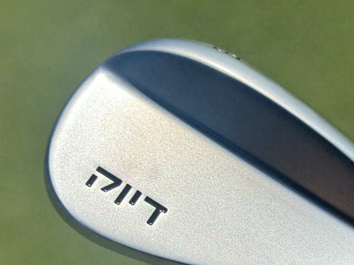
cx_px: 248
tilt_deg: -47.1
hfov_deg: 27.2
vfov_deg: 20.6
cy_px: 195
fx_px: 726
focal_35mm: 71
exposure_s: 1/13699
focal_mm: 6.86
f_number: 1.78
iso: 64
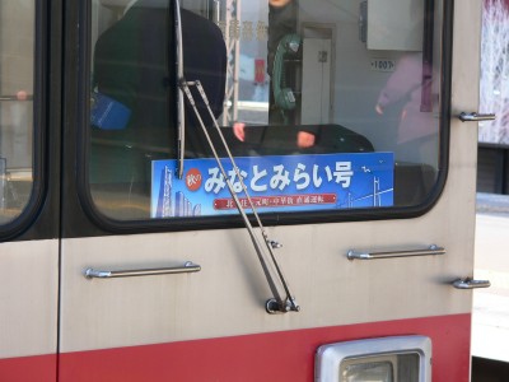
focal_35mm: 160
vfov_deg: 9.3
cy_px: 191
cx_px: 254
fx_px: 2353
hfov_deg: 12.3
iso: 80
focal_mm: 26.7
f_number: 2.8
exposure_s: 1/100
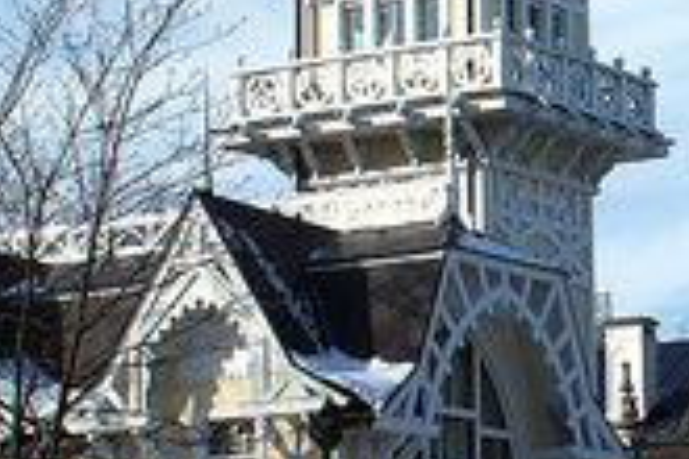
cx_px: 739
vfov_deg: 7.6
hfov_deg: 11.3
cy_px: 167
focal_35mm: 180
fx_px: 3445
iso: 100
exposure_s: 1/80
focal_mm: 22
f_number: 10
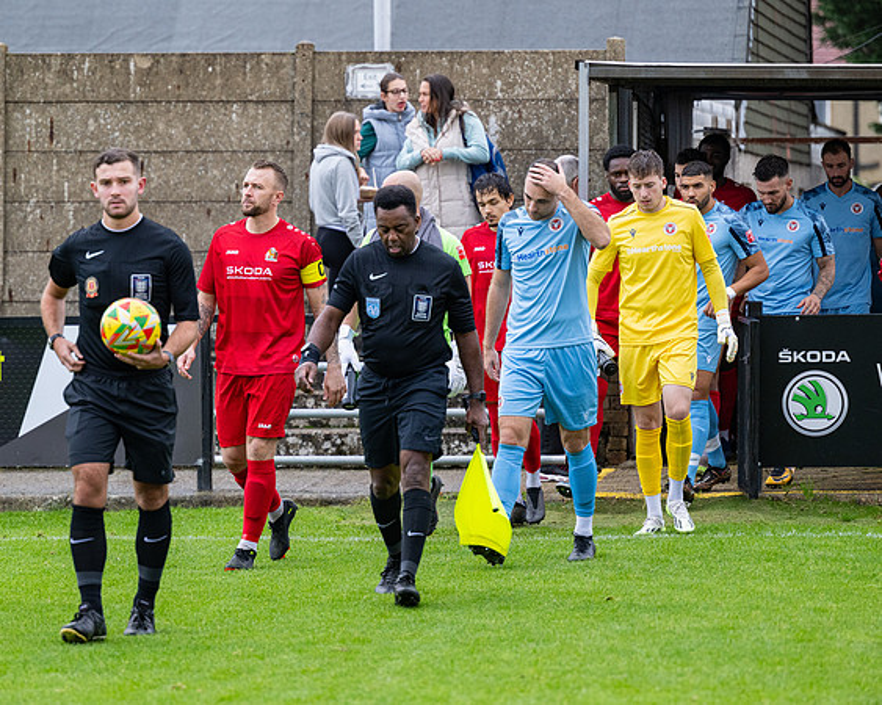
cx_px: 353
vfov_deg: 7.2
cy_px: 353
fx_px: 5586
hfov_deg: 9.0
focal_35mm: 214
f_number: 4
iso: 1000
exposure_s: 1/1250
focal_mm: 190
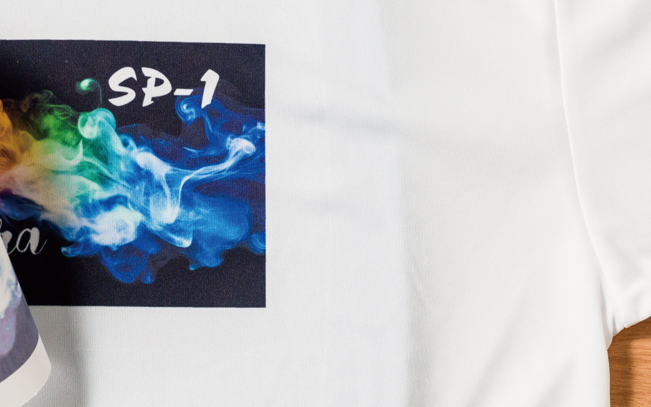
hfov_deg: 9.3
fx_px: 3992
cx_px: 93
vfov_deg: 5.8
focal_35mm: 225
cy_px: 84
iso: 1000
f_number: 5.6
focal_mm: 90
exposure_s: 1/160
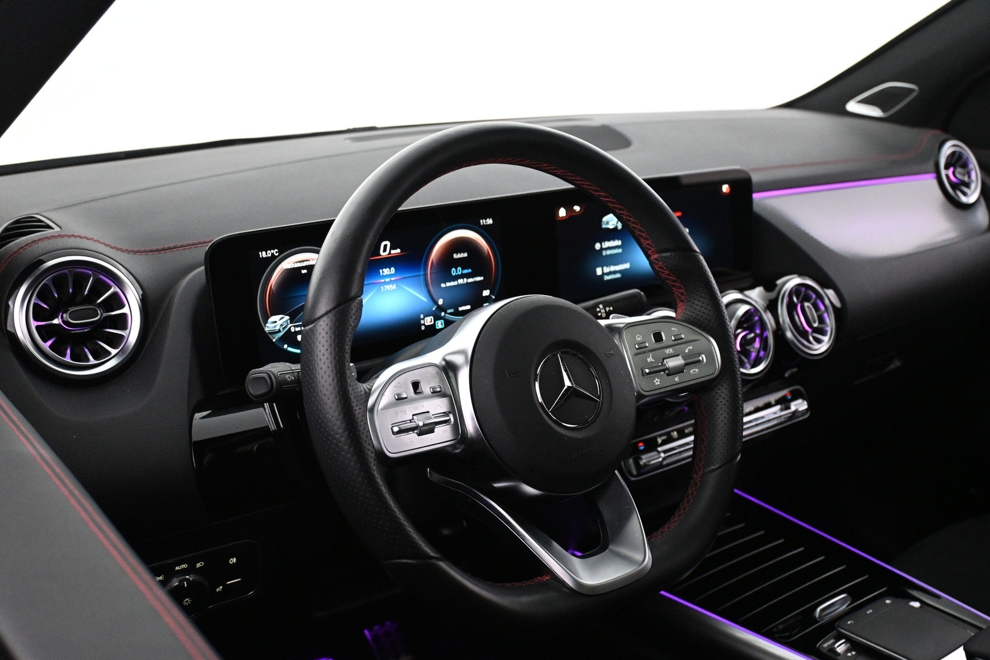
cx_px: 482
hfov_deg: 51.0
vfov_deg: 35.3
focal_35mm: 38
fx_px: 1039
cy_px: 337
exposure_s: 1/50
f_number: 4.2
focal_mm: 24.5
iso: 4000
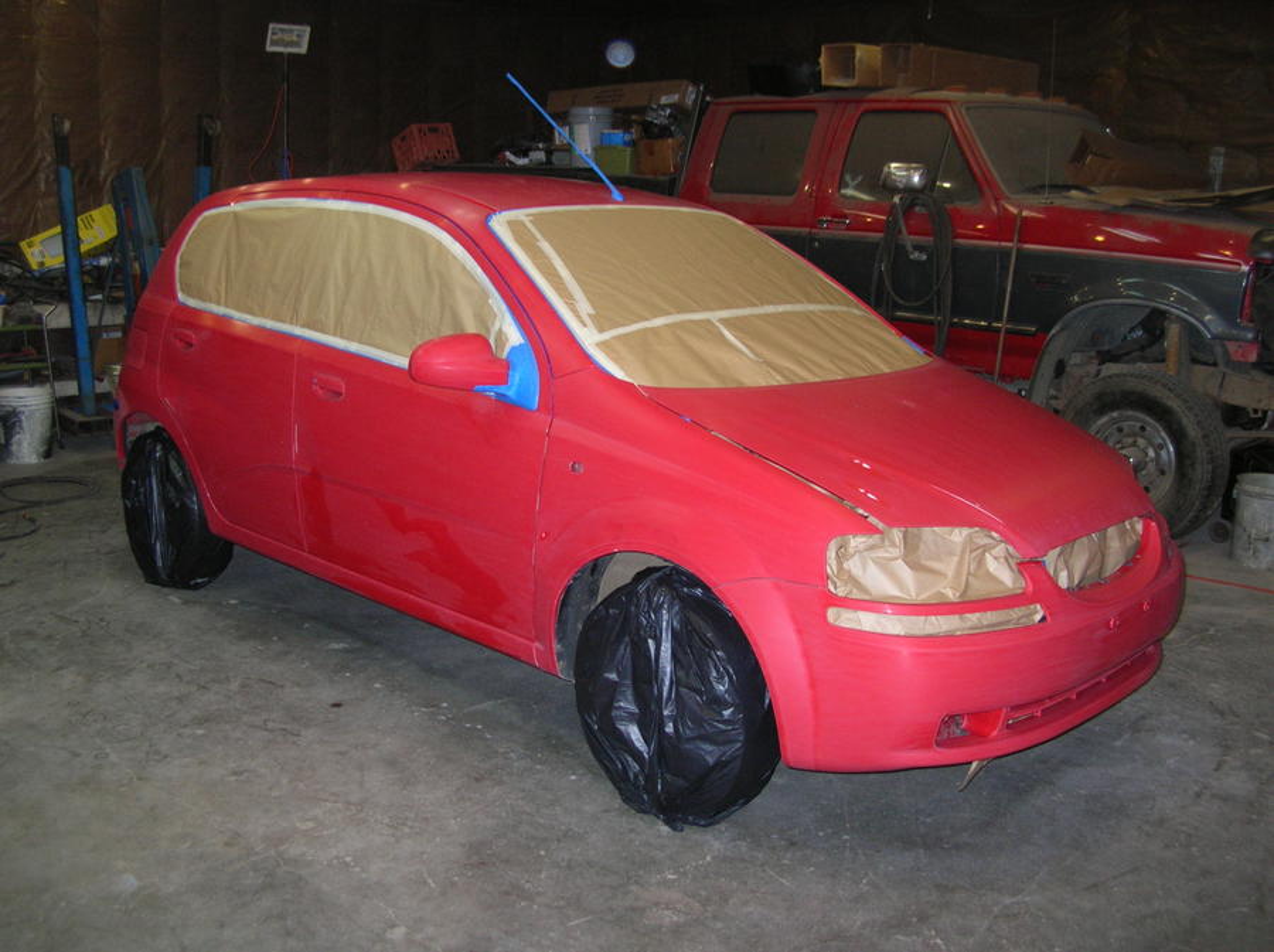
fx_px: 1324
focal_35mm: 36
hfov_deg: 51.4
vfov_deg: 39.6
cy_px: 476
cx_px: 637
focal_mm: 6
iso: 90
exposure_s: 1/60.1
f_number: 2.7
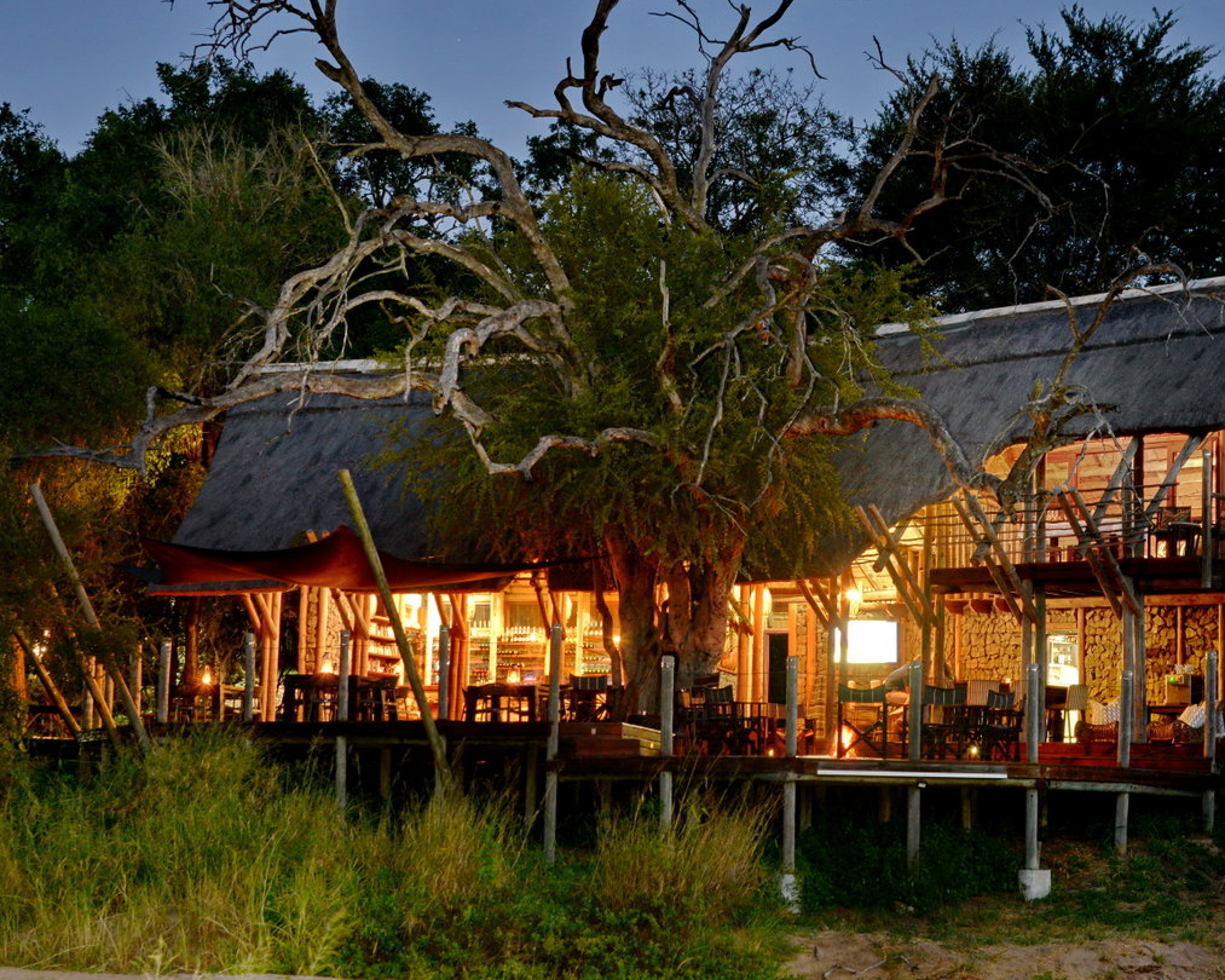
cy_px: 592
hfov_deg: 28.7
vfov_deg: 23.1
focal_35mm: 66
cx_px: 698
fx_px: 2392
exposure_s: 6
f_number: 6.3
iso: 320
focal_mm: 44
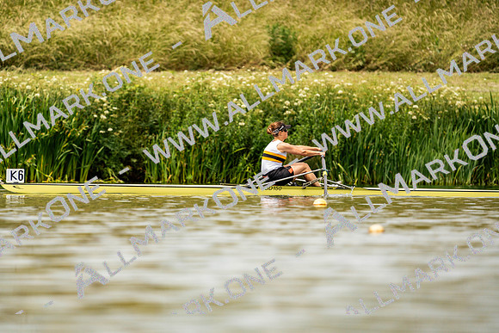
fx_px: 8318
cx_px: 250
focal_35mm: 600
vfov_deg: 2.3
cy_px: 166
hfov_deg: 3.4
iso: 250
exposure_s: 1/2000
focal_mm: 600
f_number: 6.3
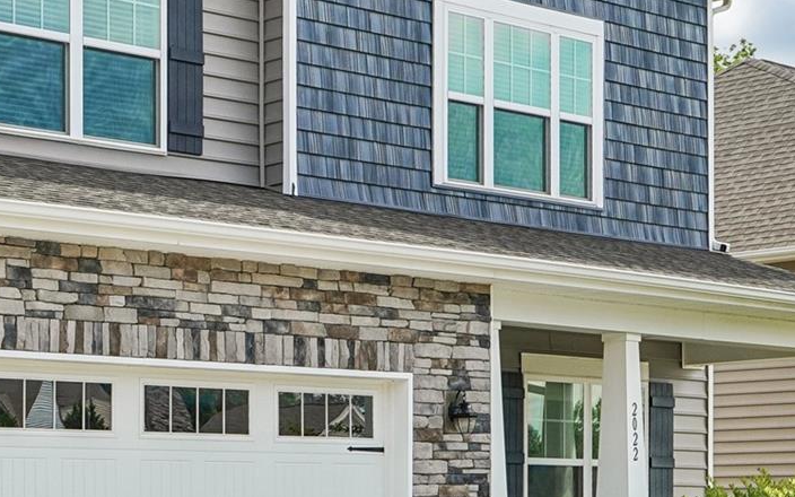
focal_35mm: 89
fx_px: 1928
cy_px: 172
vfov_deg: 14.7
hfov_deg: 22.1
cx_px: -67
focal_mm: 20
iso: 100
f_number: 8
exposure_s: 1/90
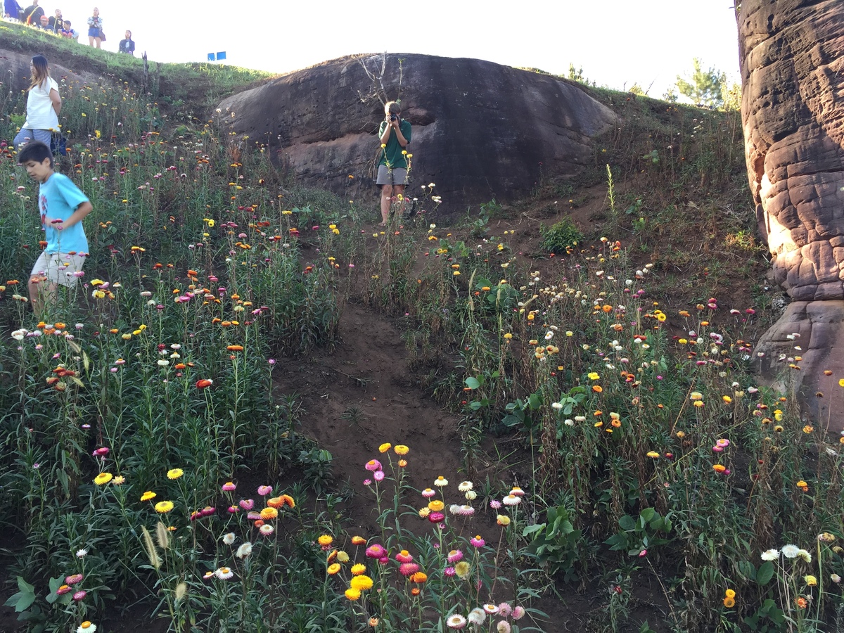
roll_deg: +0.3
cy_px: 316
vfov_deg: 48.2
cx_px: 422
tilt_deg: +6.9
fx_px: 707
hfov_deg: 61.7
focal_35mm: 29
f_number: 2.2
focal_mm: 4.15
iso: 32
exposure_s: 1/120
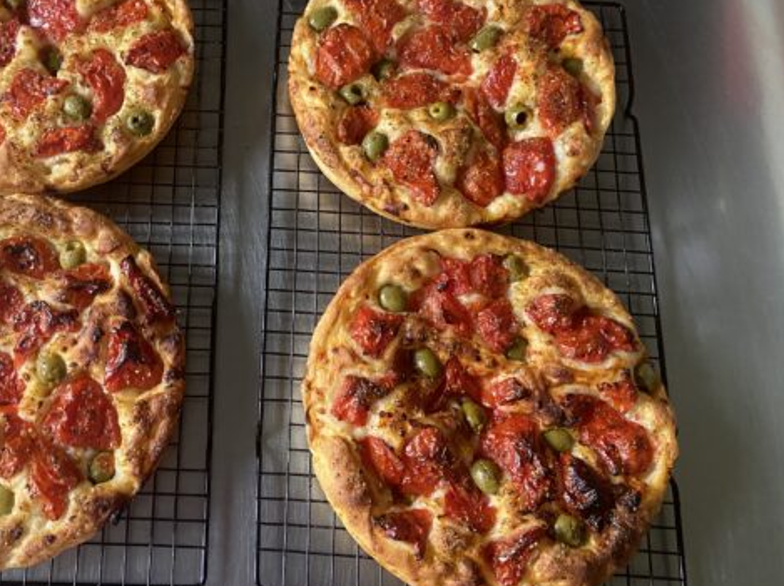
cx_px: 235
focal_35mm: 37
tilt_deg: -72.3
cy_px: 199
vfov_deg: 38.2
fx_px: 837
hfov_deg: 48.9
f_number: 1.8
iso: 250
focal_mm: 4.25
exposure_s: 1/60
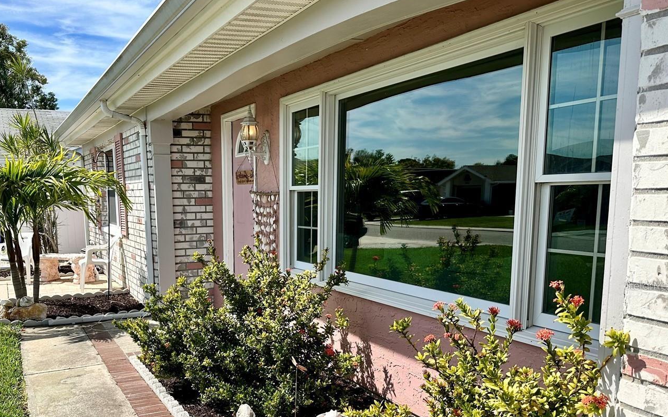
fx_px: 583
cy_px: 285
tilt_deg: -8.1
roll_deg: +0.3
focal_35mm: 32
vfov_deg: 38.9
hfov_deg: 59.0
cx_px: 254
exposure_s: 1/3472
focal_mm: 6.86
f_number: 1.78
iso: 80
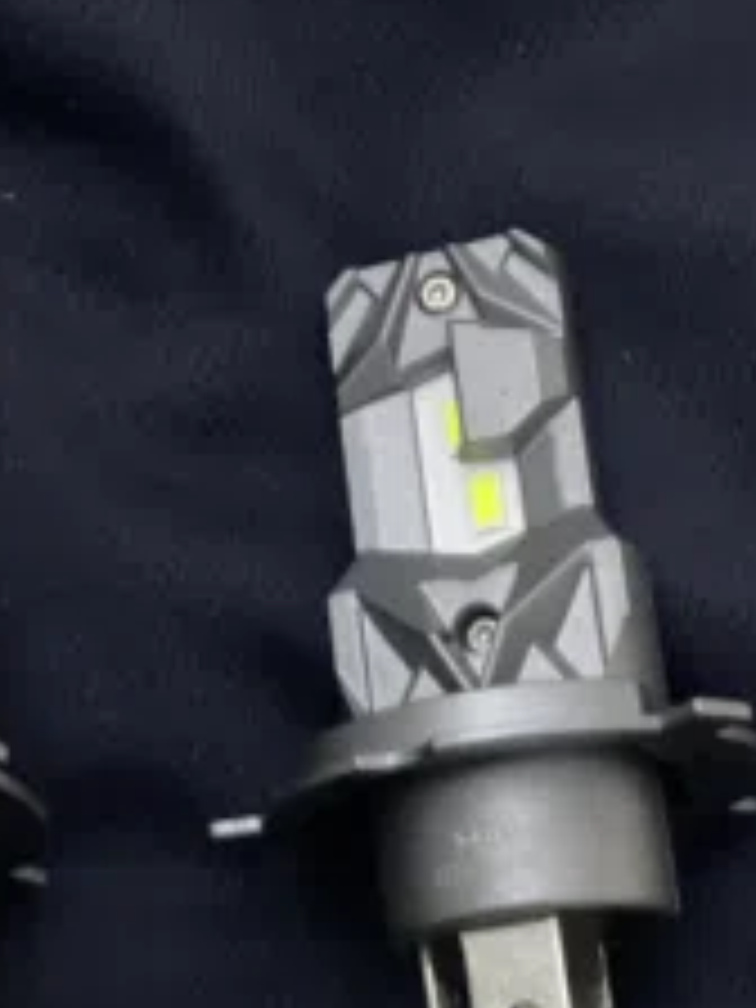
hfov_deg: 15.8
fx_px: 2708
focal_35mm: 93
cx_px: 162
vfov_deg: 21.0
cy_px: 670
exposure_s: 1/14
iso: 500
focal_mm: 6
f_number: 2
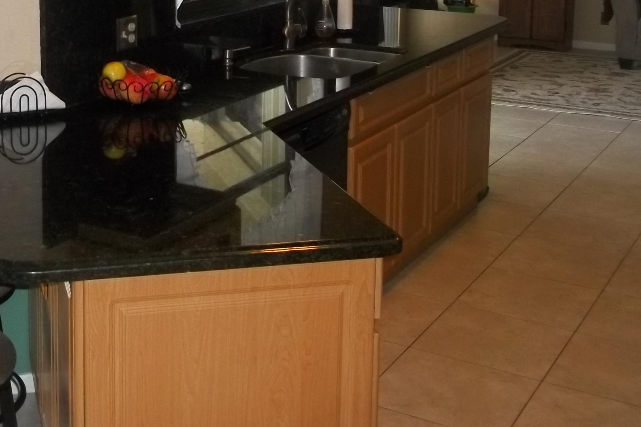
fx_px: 1033
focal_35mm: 58
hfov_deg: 33.7
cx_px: 153
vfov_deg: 22.7
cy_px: 22
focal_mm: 5.7
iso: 250
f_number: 2.9
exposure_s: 1/30
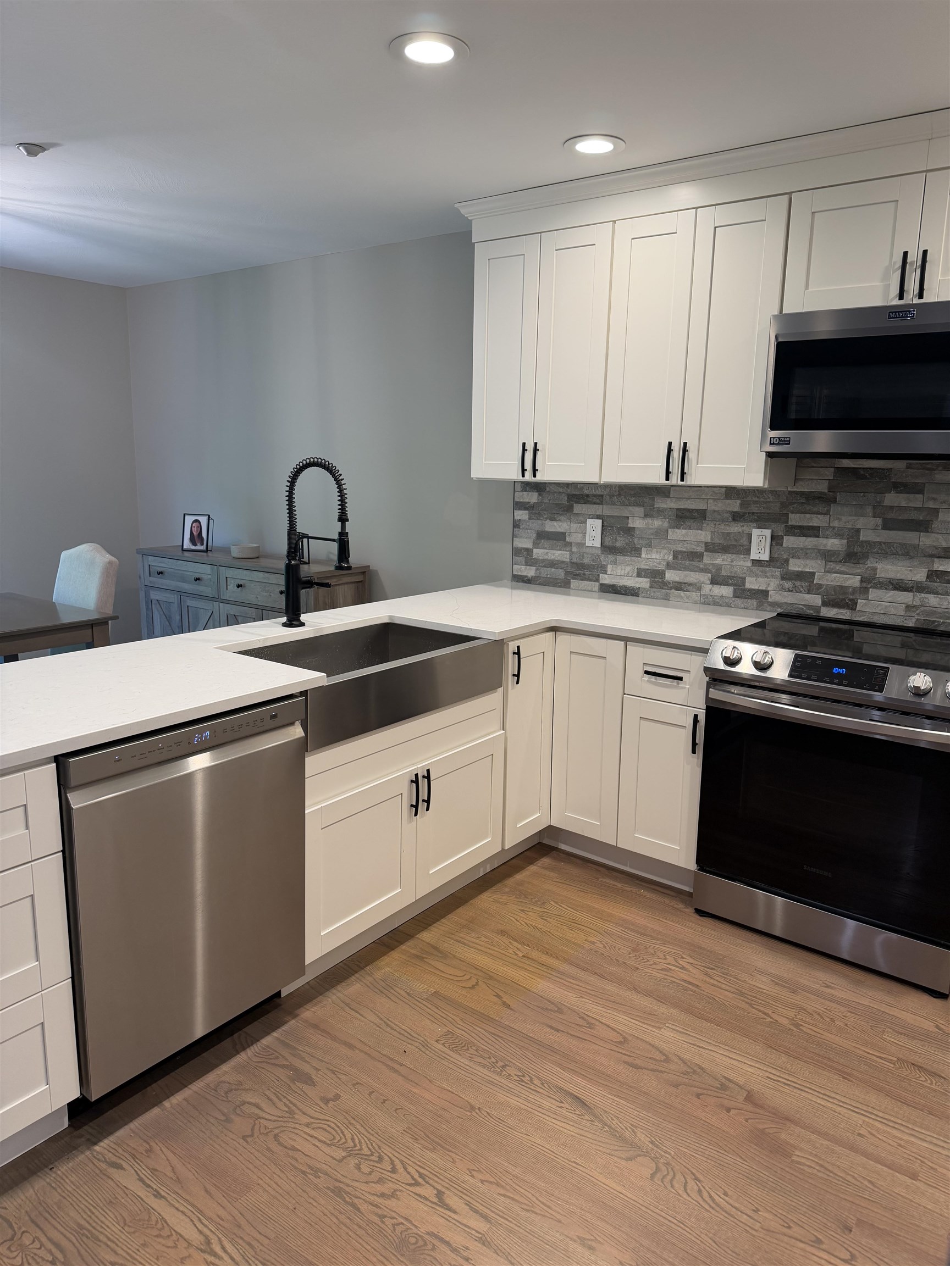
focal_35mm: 24
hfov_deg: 56.8
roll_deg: -1.6
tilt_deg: -11.1
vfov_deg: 71.6
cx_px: 475
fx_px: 878
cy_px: 633
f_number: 1.78
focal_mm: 6.76
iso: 160
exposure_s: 1/120
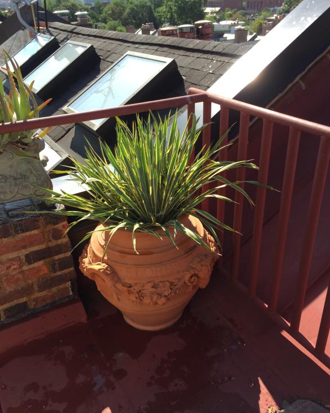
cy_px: 224
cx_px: 168
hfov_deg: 47.1
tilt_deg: -30.5
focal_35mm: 31
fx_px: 378
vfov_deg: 57.1
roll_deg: +3.5
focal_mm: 4.15
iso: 32
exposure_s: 1/775
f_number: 2.2
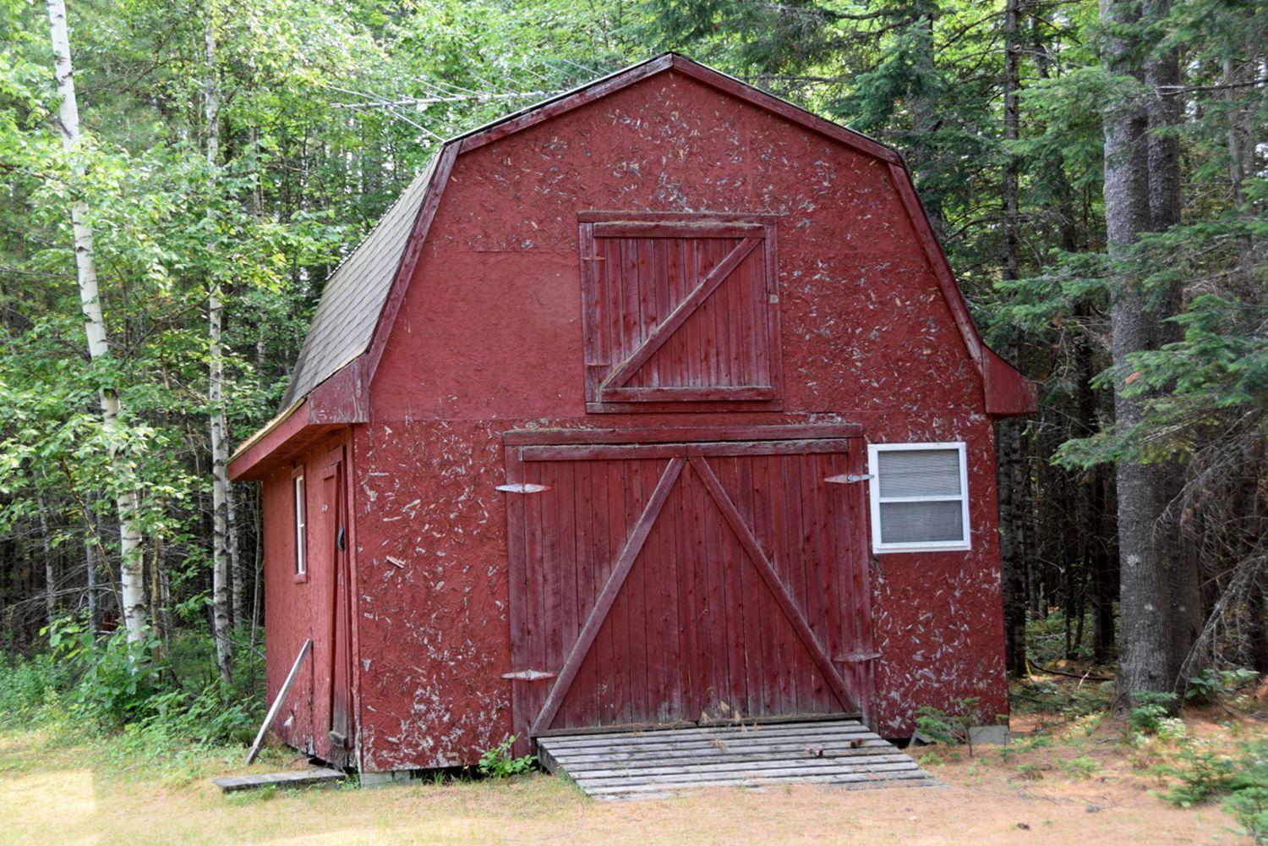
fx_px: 2113
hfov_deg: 33.4
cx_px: 634
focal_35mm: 60
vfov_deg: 22.6
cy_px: 423
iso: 400
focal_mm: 40
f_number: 6.3
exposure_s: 1/160
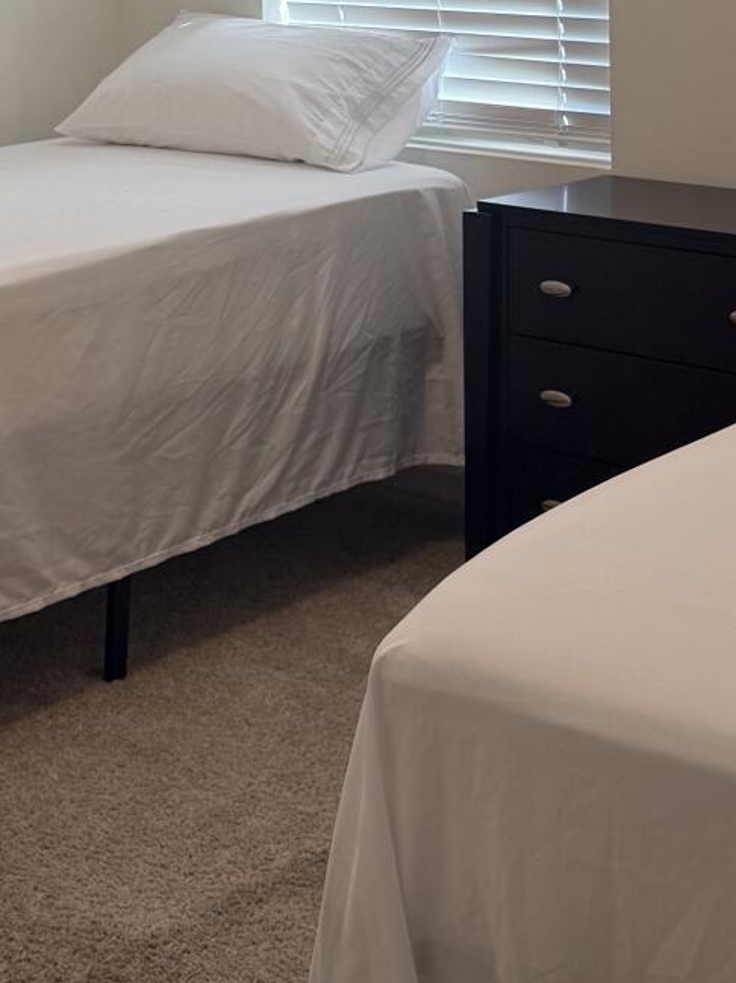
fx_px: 2100
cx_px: 177
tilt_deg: -2.9
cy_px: -59
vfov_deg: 24.8
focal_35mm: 74
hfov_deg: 19.7
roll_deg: +1.6
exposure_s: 1/120
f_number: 1.78
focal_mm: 6.76
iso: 125
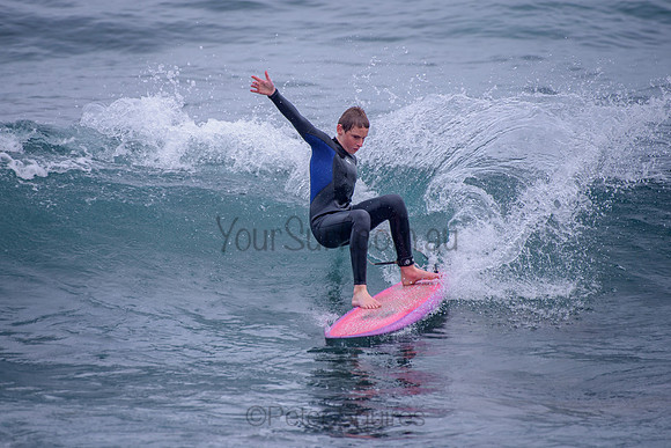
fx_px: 11429
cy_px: 223
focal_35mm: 613
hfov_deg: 3.4
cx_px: 283
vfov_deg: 2.2
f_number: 5.6
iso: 180
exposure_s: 1/2000
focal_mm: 500
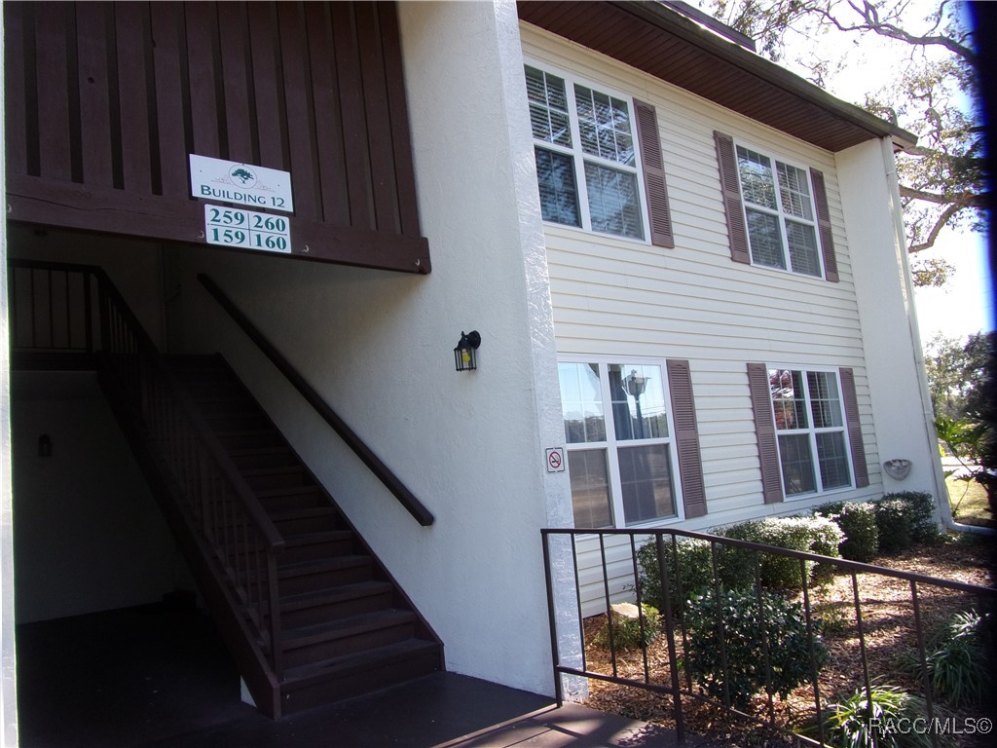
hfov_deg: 71.6
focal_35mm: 24
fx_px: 691
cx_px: 498
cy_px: 374
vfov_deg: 56.8
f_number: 3.3
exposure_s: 1/200
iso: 80
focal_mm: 4.3
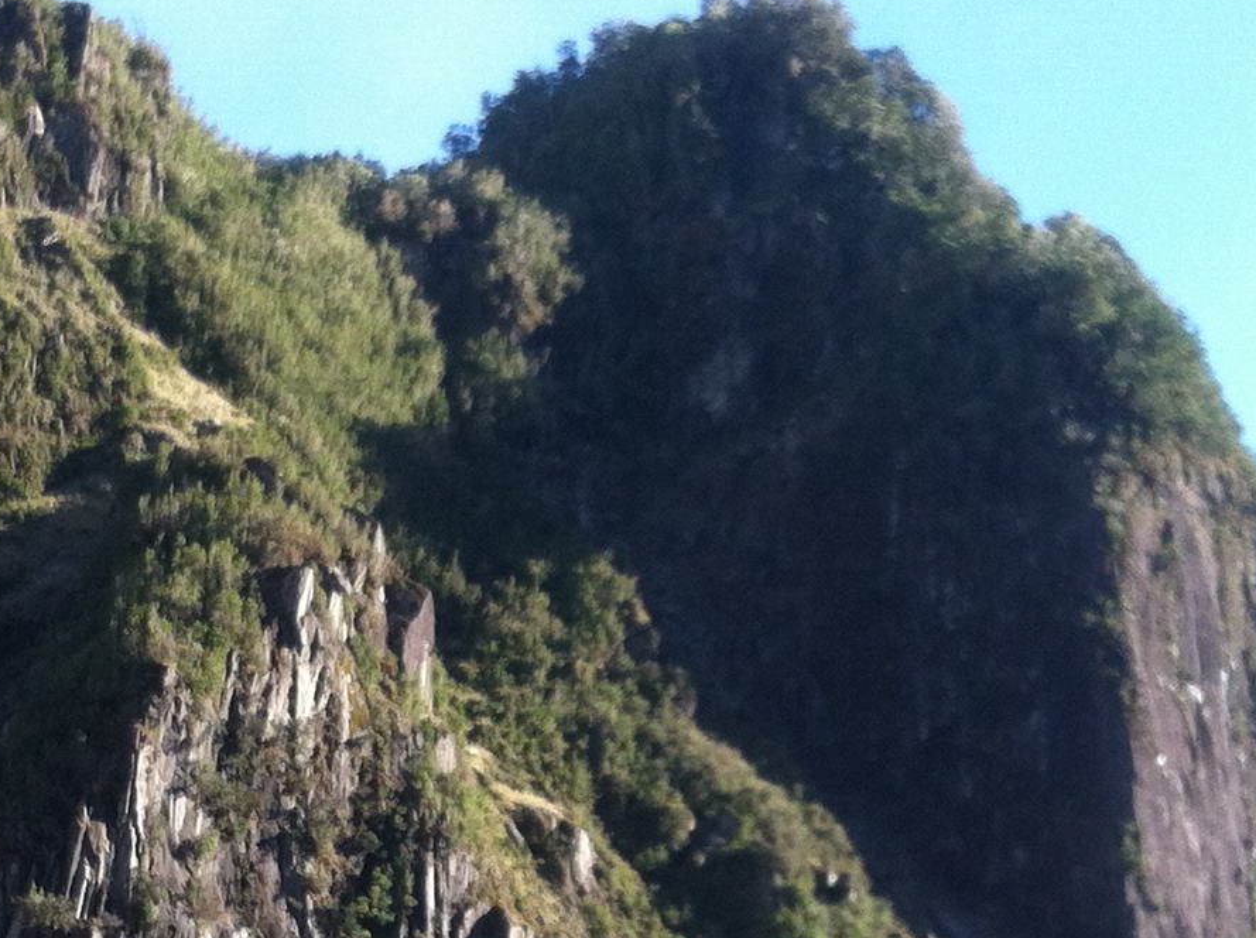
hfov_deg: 19.2
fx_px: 3695
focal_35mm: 102
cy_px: 826
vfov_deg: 14.3
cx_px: 363
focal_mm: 3.85
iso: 80
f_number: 2.8
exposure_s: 1/265
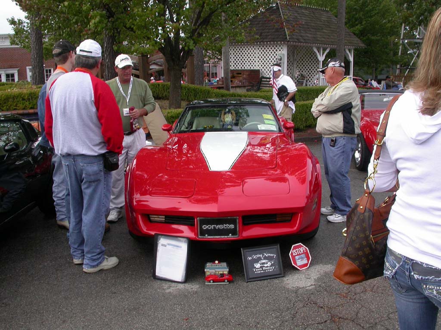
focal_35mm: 38
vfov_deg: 37.7
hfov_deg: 49.0
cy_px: 165
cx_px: 220
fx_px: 484
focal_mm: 7.85
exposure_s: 1/195
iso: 100
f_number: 6
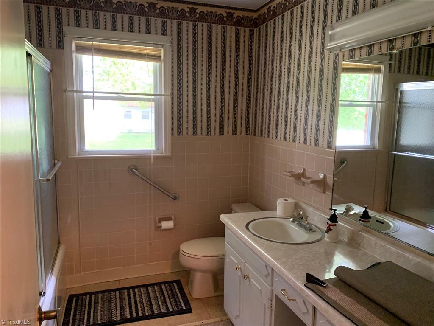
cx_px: 217
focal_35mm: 26
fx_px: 326
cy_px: 163
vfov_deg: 53.1
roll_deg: -0.3
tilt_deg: -9.9
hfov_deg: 67.3
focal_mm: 4.25
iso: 320
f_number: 1.8
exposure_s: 1/60
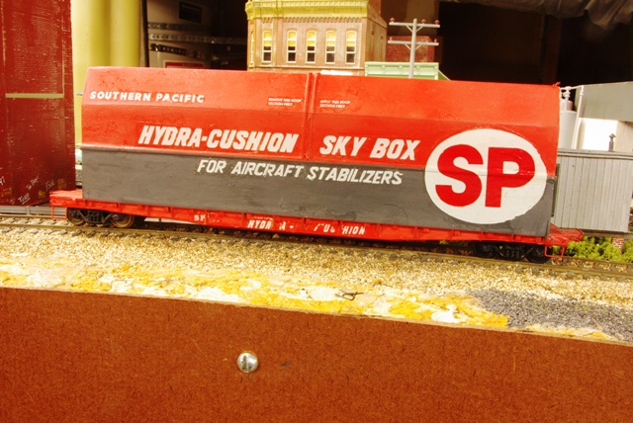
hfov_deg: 55.8
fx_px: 598
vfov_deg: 39.0
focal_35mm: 34
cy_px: 212
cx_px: 316
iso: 200
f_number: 27
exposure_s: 8
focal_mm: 23.13
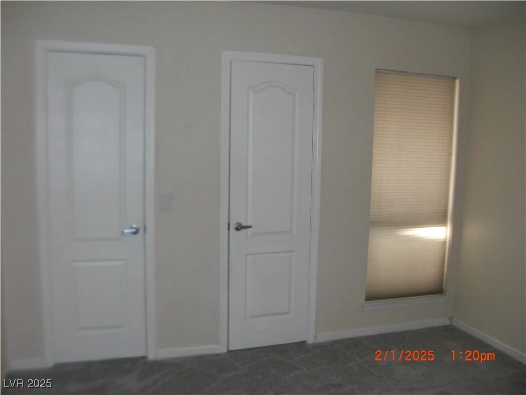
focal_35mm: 36
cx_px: 263
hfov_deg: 51.4
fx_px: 547
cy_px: 198
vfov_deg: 39.7
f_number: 2.8
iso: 200
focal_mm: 6.3
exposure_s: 1/60
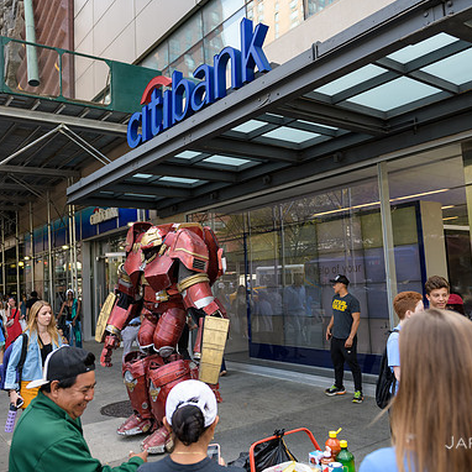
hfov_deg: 52.4
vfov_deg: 52.5
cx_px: 205
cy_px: 237
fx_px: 478
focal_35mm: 31
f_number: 3.2
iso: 200
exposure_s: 1/400
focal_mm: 24
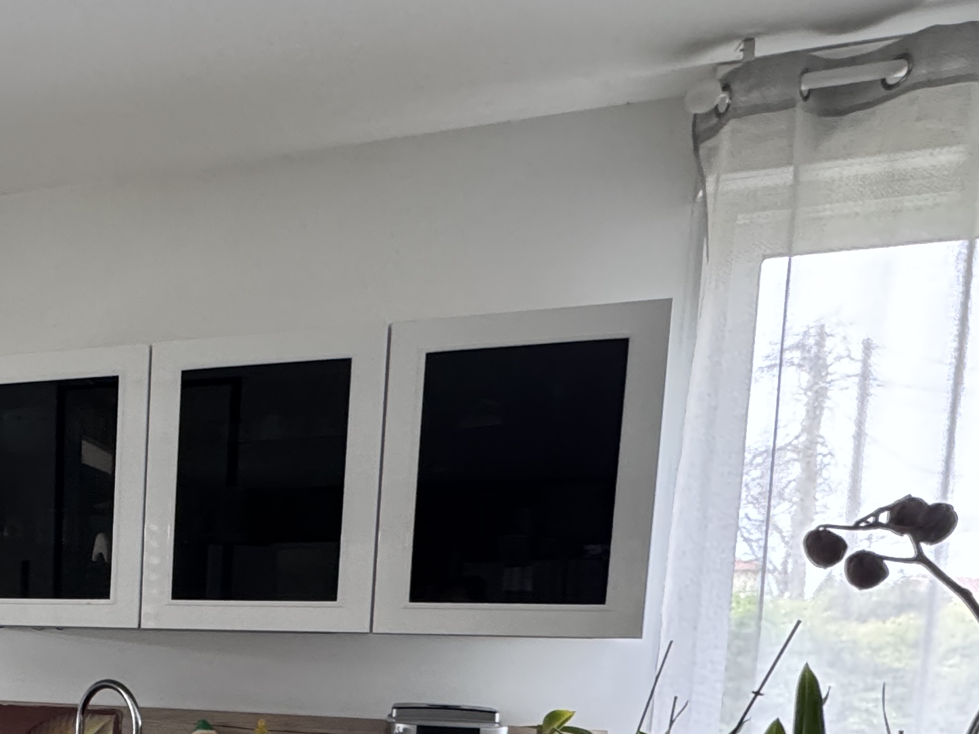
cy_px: 736
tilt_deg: -5.7
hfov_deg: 39.6
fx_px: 1103
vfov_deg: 33.6
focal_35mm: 39
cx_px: -84
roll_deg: -1.6
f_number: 2.2
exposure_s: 1/78
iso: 320
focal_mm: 2.22
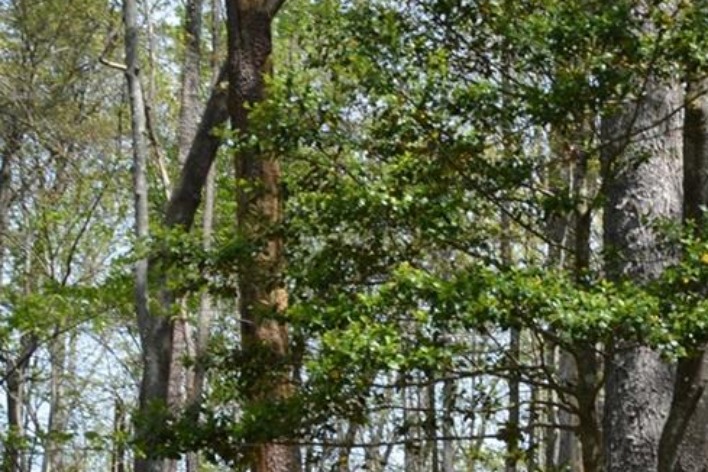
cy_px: 745
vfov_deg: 11.5
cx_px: 705
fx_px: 2222
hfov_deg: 17.7
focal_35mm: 113
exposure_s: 1/160
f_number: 6.3
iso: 100
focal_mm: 18
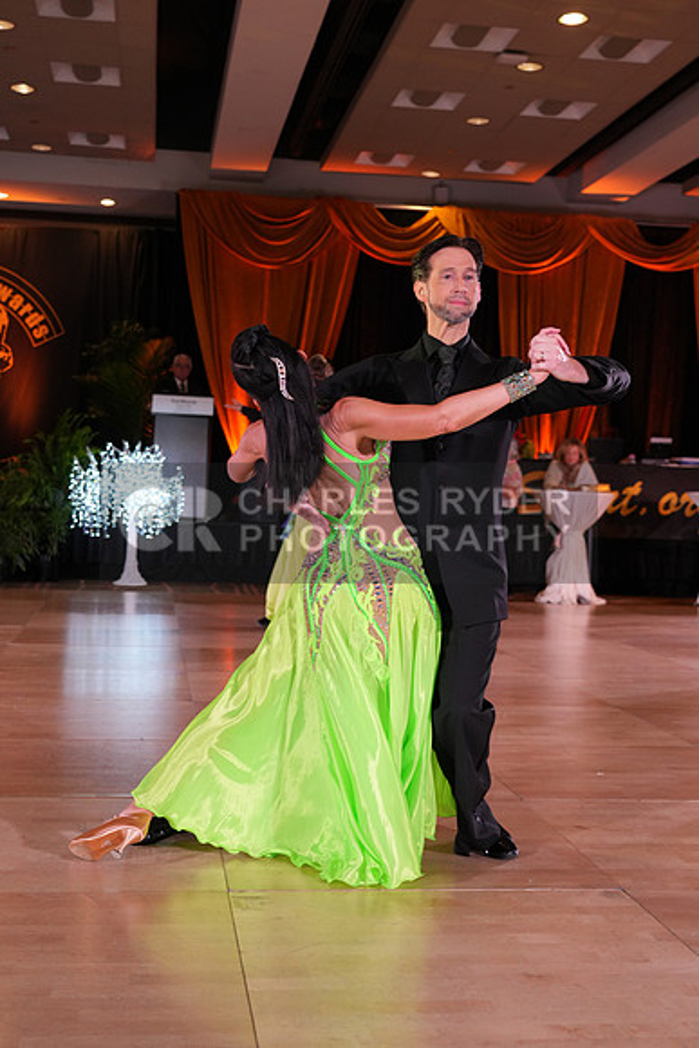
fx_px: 1339
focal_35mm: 46
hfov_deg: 29.3
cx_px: 350
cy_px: 524
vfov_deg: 42.7
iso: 1250
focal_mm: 46
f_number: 4.5
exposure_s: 1/200
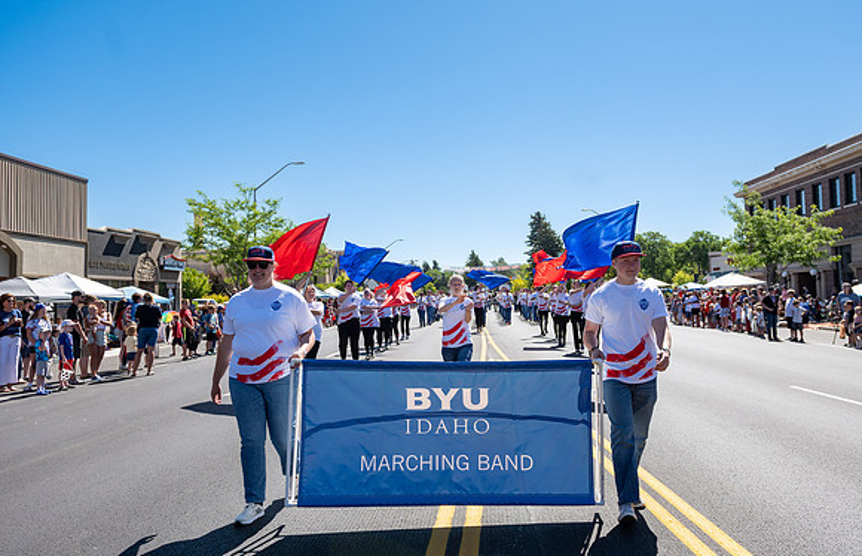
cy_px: 260
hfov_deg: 64.8
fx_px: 679
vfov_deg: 44.5
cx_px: 459
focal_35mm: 29
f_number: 3.5
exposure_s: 1/1600
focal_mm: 24
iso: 100
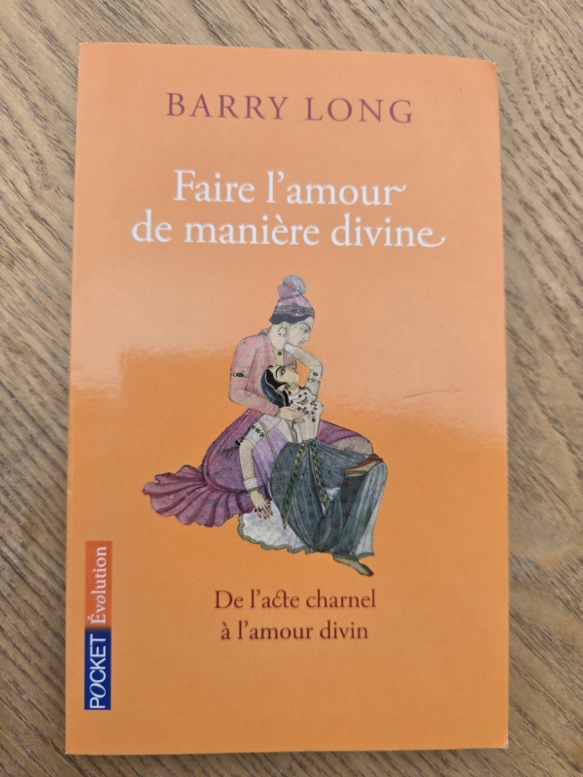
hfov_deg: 58.9
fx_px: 516
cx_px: 292
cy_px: 388
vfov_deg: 73.9
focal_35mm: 23
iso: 12
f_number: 1.7
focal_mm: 6.3
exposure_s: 1/217
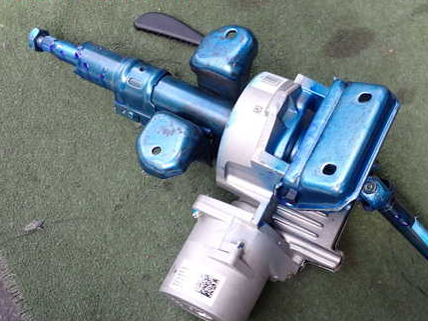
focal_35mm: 42
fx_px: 519
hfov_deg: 44.0
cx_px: 297
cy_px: 203
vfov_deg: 34.1
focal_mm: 5.4
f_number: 2.3
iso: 100
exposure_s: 1/160
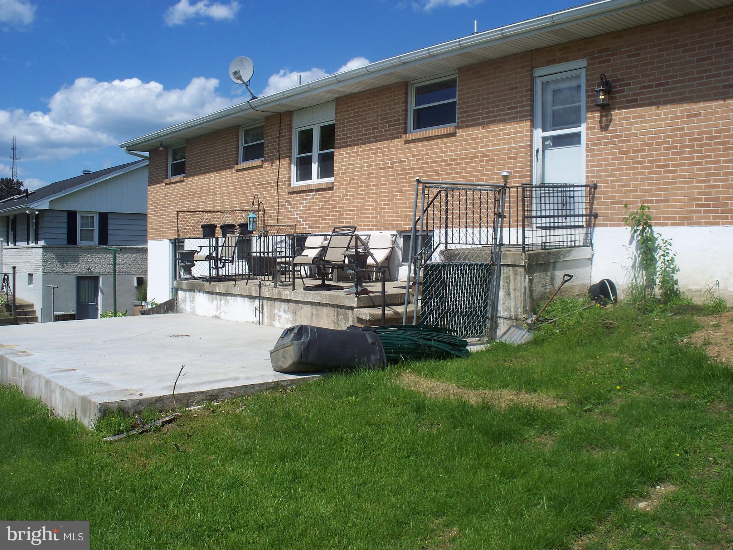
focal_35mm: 36
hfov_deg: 51.4
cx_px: 366
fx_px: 762
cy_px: 275
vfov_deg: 39.7
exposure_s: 1/640
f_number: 5
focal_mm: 7.54
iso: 80
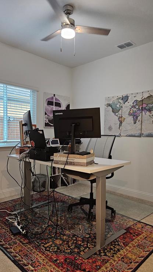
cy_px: 135
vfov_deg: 71.9
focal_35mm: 26
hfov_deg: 44.4
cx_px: 76
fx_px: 188
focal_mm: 5.4
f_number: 1.8
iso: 640
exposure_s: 1/120
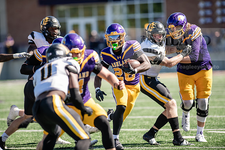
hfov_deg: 6.9
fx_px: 1875
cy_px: 75
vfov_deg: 4.6
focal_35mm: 300
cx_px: 112
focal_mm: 300
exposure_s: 1/1000
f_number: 3.2
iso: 200
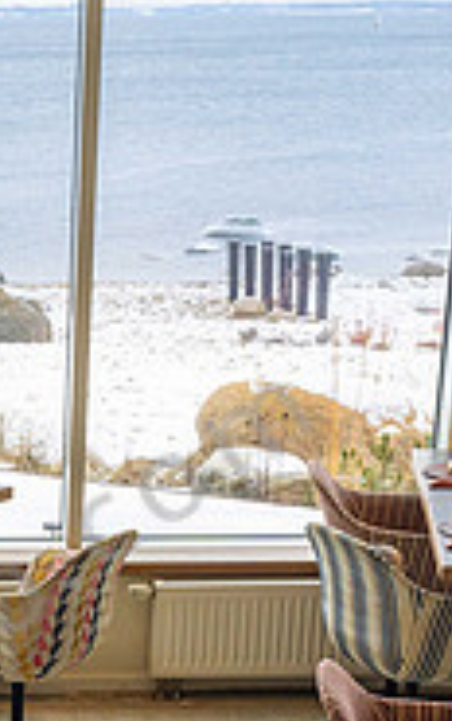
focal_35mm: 102
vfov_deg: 19.7
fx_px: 2006
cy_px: 746
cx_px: -234
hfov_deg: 12.2
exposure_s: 1/125
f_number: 7.1
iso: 800
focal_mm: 32
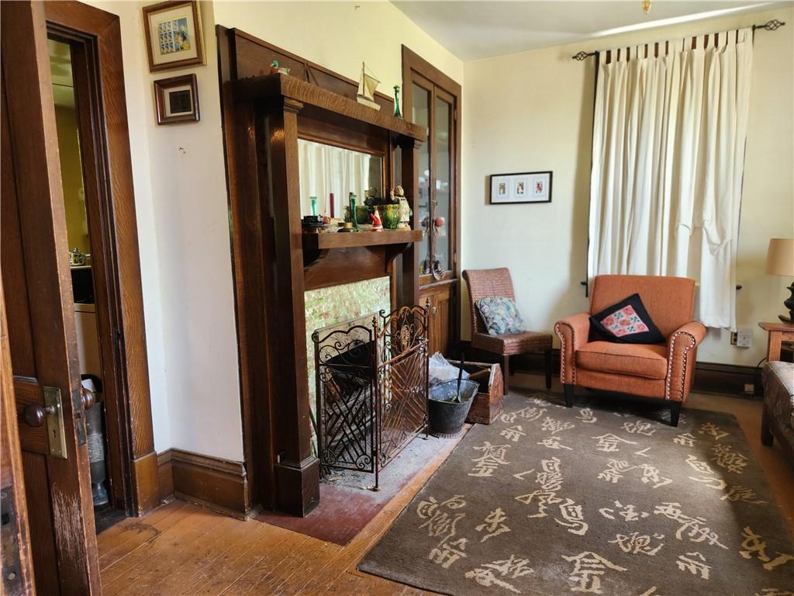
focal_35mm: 23
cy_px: 298
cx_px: 397
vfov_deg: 58.9
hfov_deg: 73.9
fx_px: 528
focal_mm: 5.4
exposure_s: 1/60
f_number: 1.8
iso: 250
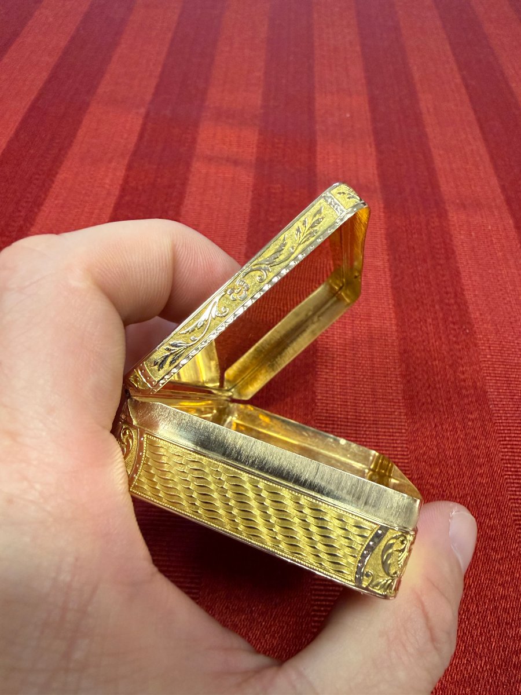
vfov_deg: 71.6
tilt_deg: -54.0
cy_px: 348
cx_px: 260
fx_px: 482
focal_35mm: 24
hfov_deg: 56.8
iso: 320
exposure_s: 1/50
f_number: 2.2
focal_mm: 2.22
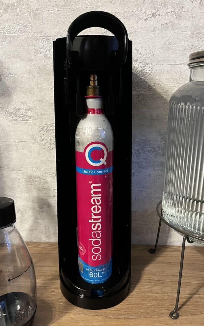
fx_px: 249
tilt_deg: -15.5
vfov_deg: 66.5
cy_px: 164
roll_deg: -0.3
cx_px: 91
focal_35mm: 28
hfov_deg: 44.5
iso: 500
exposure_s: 1/50
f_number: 1.6
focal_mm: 5.1
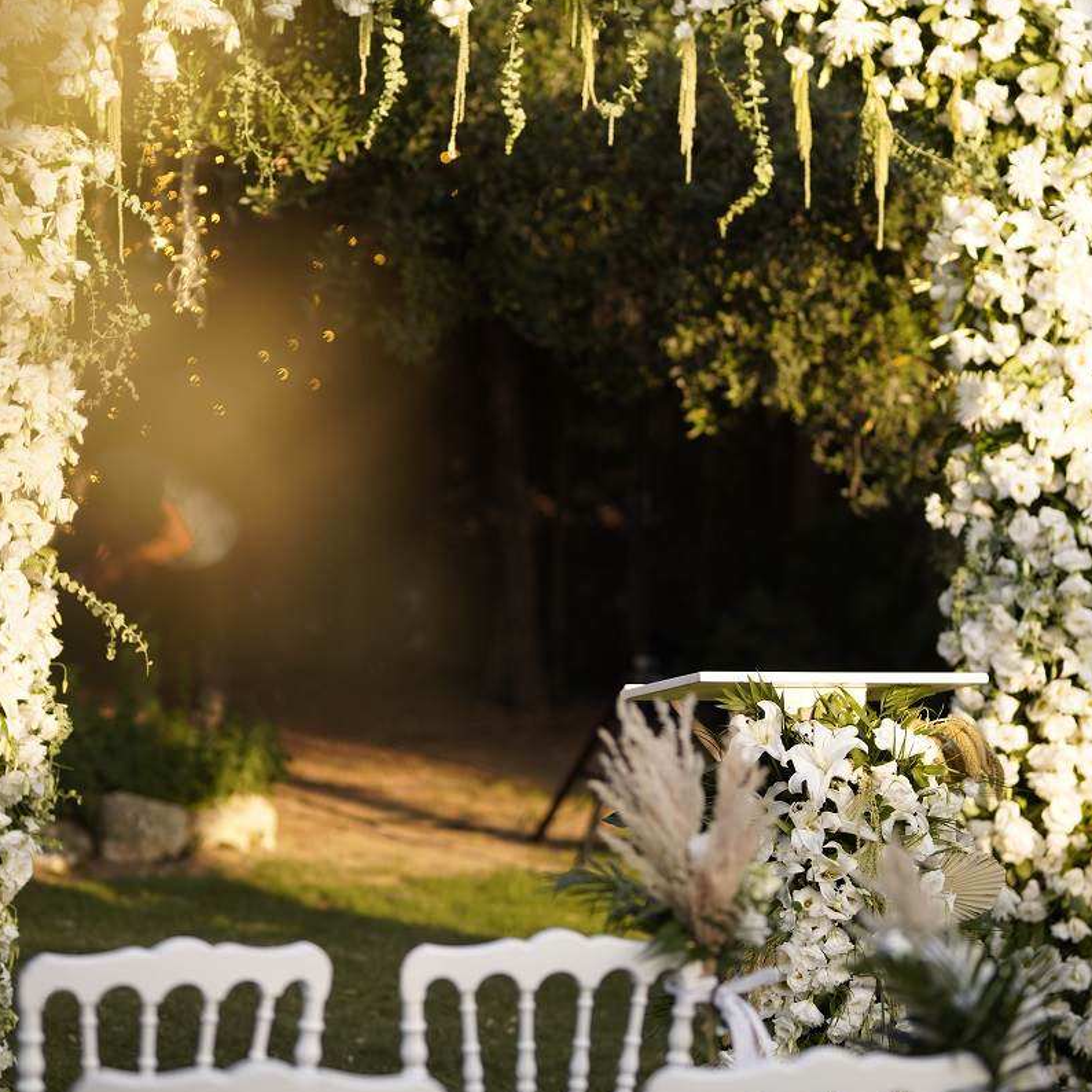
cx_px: 547
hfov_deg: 16.0
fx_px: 3890
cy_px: 376
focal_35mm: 109
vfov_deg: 15.9
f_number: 1.8
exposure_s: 1/800
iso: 100
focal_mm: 85
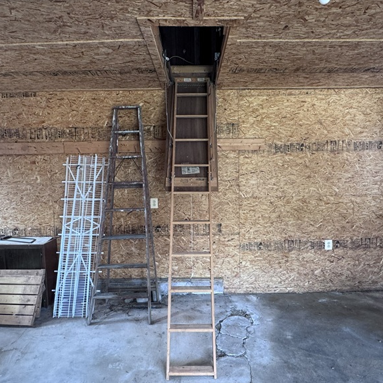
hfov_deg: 67.3
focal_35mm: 23
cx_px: 192
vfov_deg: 67.2
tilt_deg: -6.1
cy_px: 202
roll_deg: -0.1
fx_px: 288
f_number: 2.2
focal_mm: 2.22
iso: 200
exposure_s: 1/99
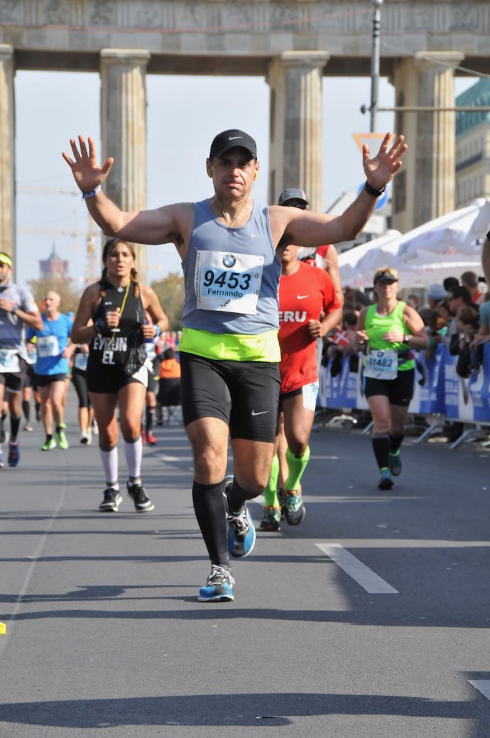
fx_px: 3225
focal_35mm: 158
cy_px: 369
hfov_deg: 8.7
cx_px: 245
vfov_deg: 13.1
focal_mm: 105
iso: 800
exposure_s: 1/1000
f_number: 8
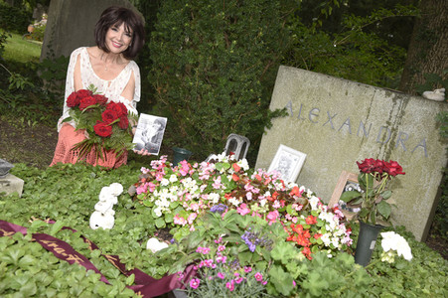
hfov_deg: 50.7
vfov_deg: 35.0
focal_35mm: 38
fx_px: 473
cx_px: 224
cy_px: 149
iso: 800
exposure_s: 1/100
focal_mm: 38
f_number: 6.3
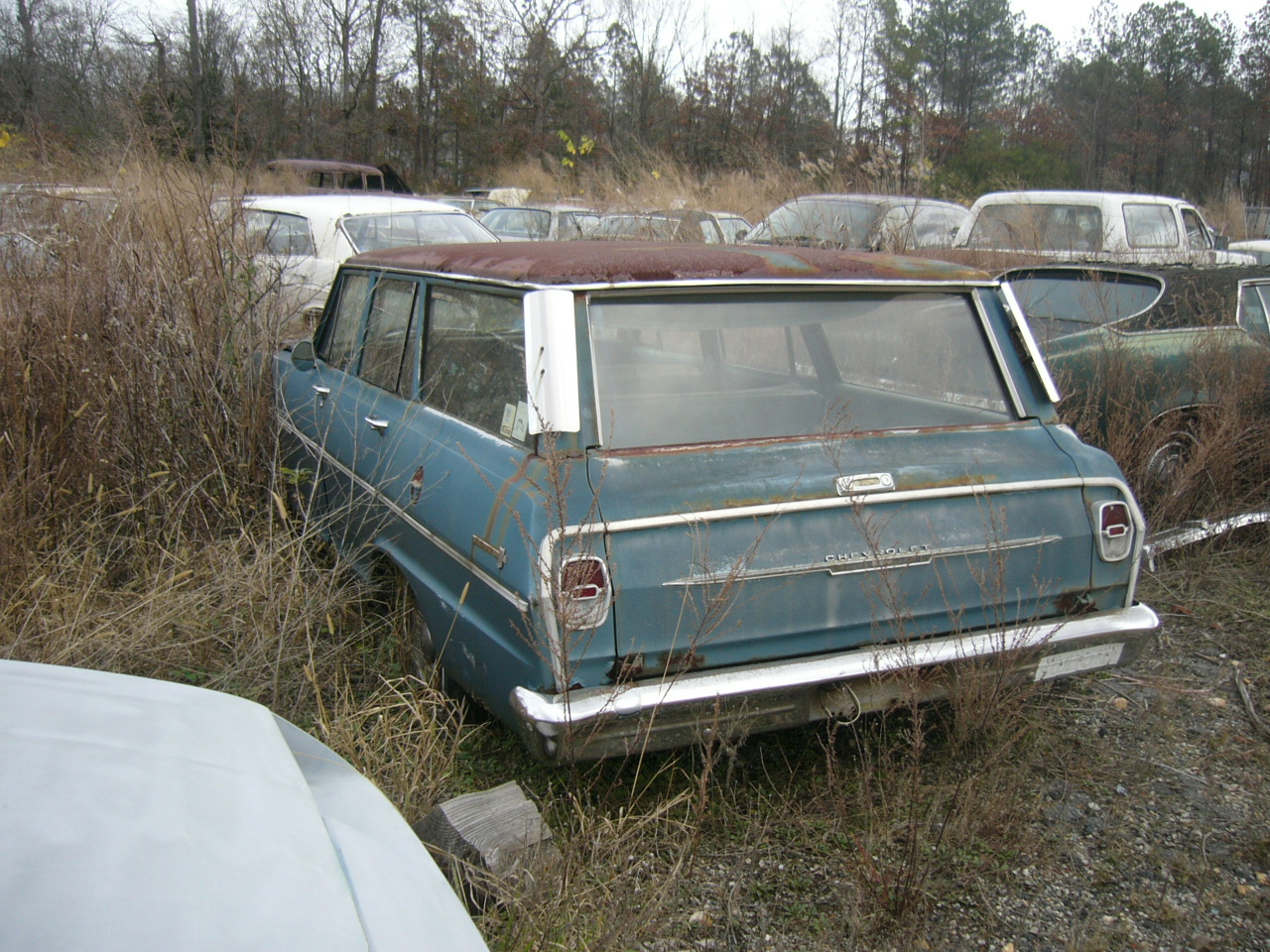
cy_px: 476
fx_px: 1284
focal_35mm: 35
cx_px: 635
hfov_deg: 52.6
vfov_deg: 40.7
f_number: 2.8
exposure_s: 1/320
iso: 50
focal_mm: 5.8
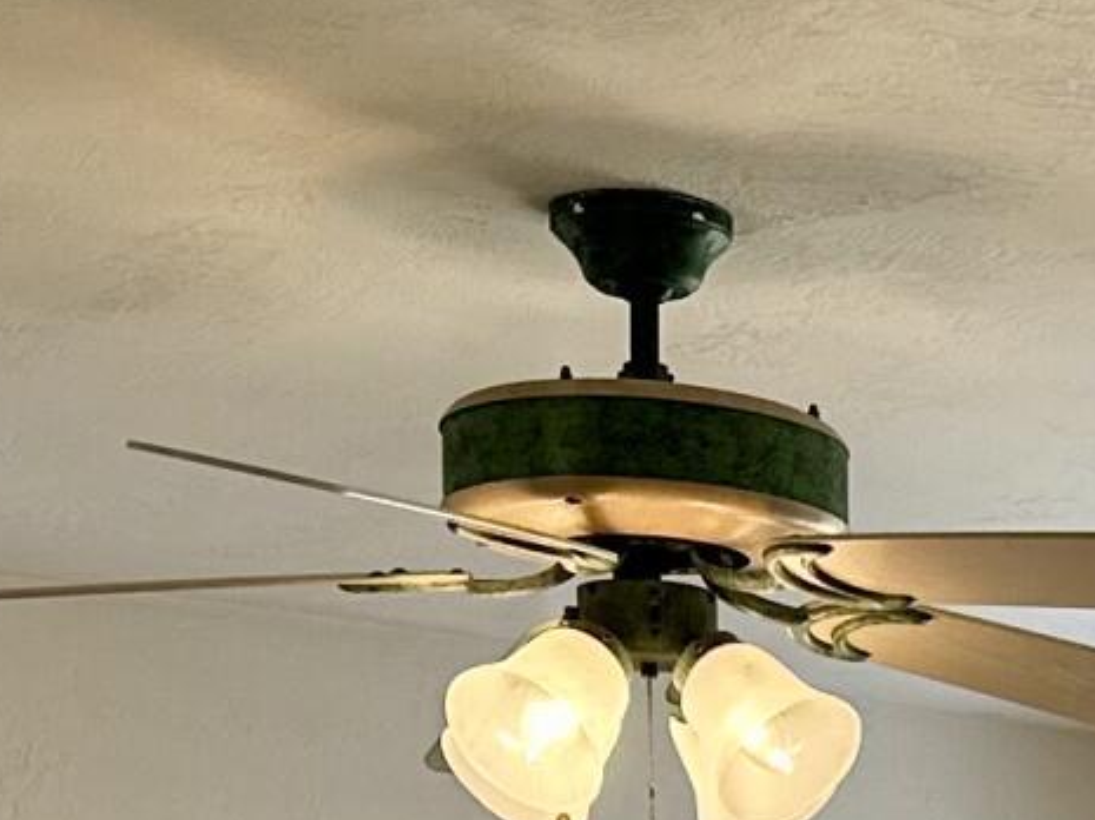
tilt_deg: -3.5
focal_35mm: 155
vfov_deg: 8.8
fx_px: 4899
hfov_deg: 12.1
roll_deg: -0.8
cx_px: 1726
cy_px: 1880
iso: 80
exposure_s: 1/162
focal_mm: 6.86
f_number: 1.78
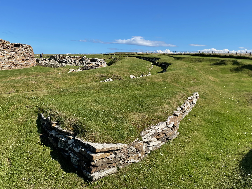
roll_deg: -1.4
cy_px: 89
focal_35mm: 28
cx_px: 127
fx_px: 204
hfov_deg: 63.4
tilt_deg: -8.2
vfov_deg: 49.7
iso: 32
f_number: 1.6
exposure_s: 1/3401
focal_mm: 4.2
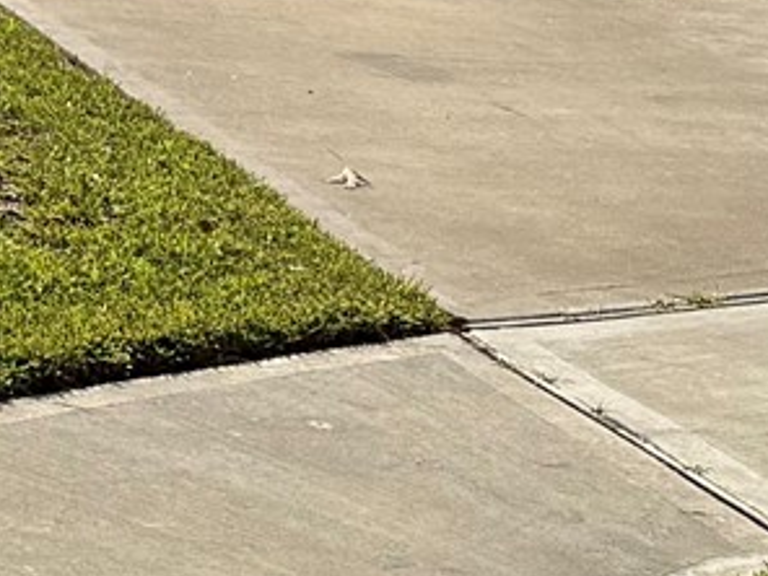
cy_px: -620
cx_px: -833
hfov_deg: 10.8
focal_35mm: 166
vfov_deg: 8.4
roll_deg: -2.2
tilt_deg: +3.7
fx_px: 3683
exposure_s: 1/8130
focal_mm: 6.76
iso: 100
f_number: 1.78
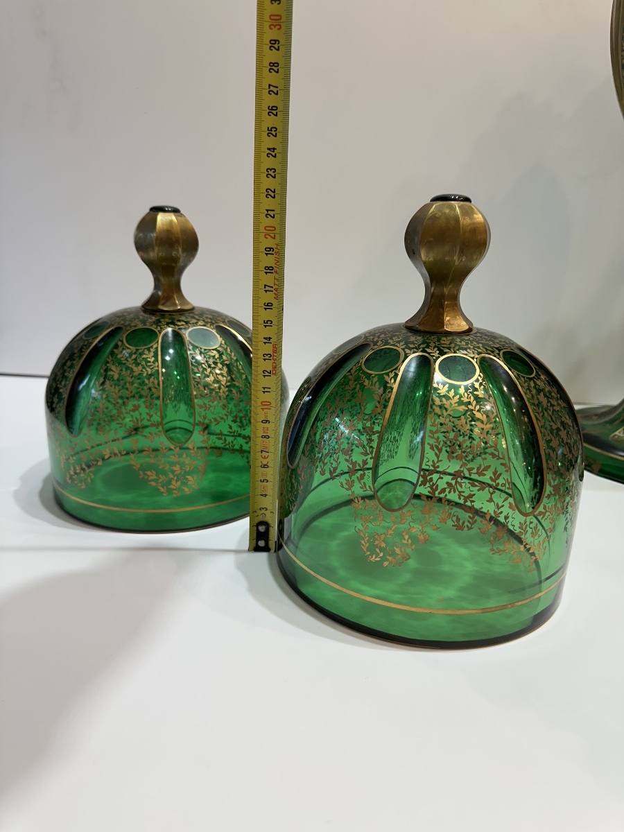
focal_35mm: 24
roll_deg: -1.4
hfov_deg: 56.8
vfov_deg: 71.6
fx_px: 577
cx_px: 312
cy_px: 416
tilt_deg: -18.4
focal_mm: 6.86
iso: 80
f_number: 1.78
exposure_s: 1/100
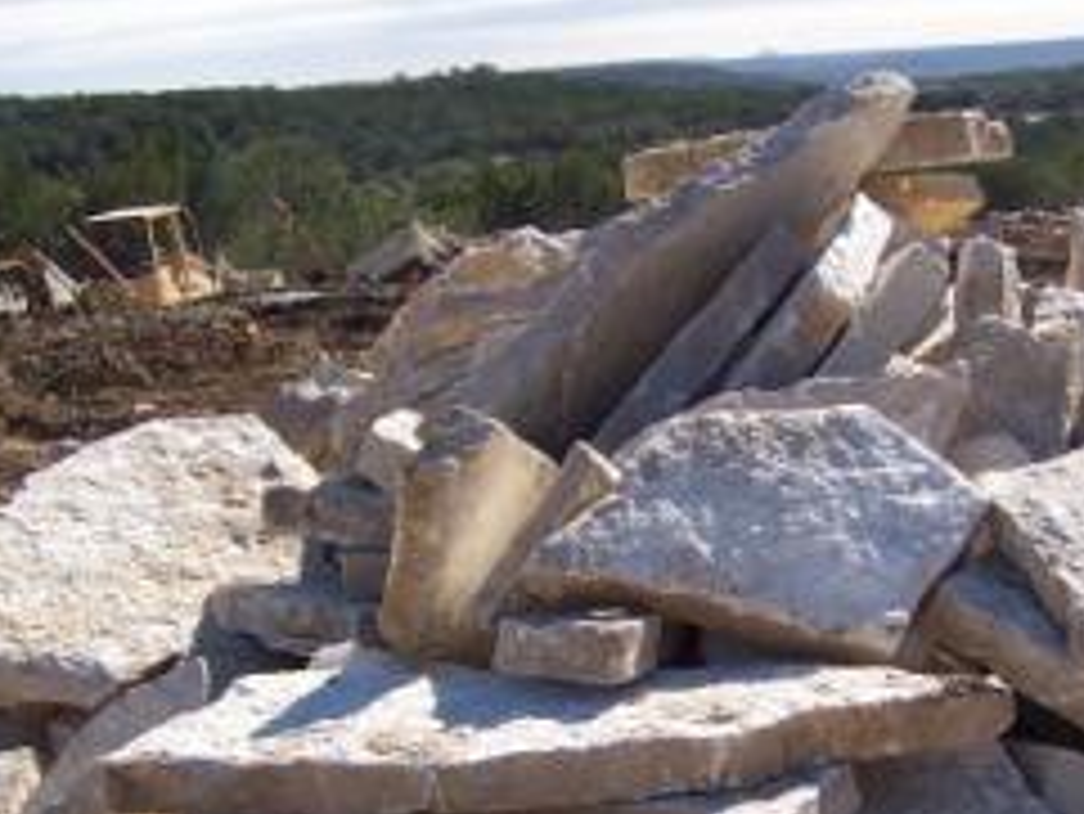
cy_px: 594
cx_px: 562
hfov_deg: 29.0
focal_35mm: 67
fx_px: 2099
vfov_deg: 21.8
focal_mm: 6
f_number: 4.8
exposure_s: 1/350
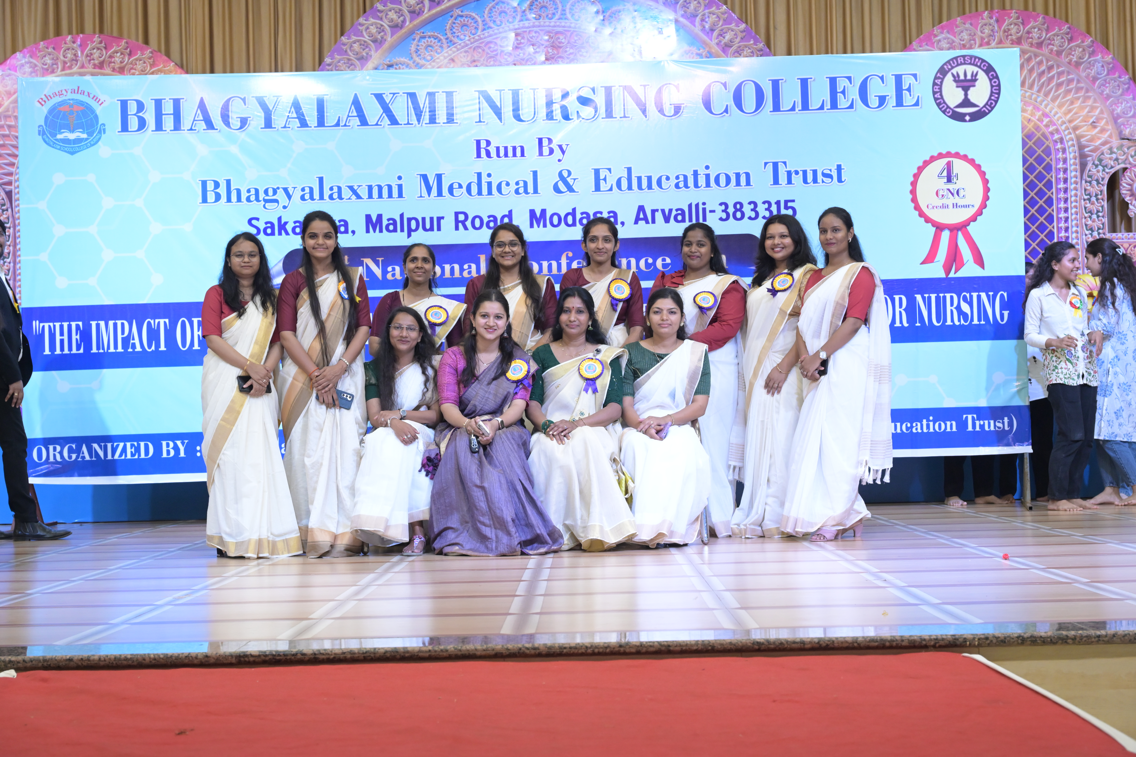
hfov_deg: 35.1
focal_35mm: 57
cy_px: 378
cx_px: 568
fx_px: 1799
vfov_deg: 23.8
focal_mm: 57
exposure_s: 1/320
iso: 4000
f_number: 6.3
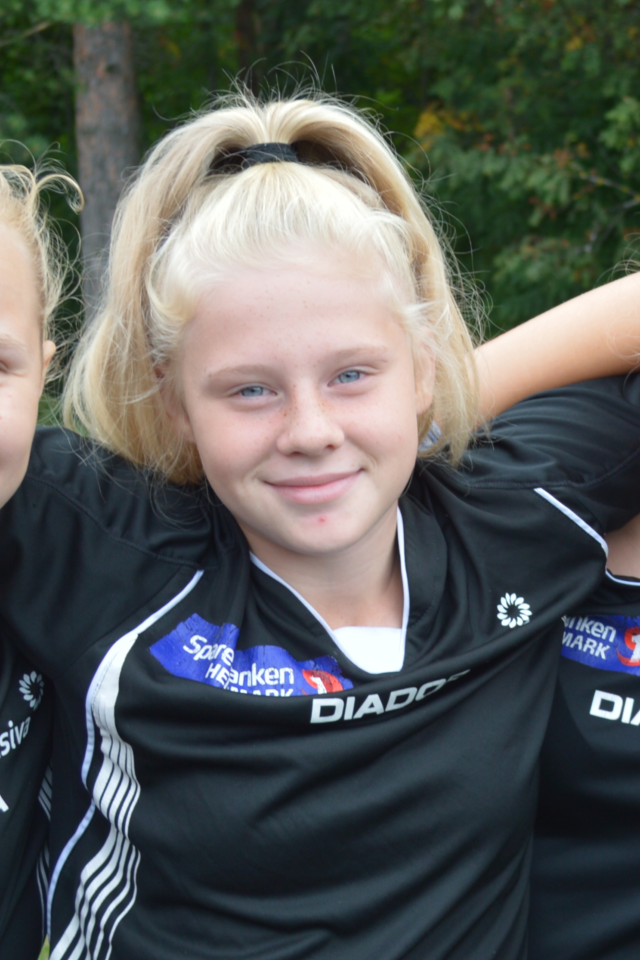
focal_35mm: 97
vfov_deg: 21.0
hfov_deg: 13.8
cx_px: 700
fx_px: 2587
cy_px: 404
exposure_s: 1/125
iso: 100
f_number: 4
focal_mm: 24
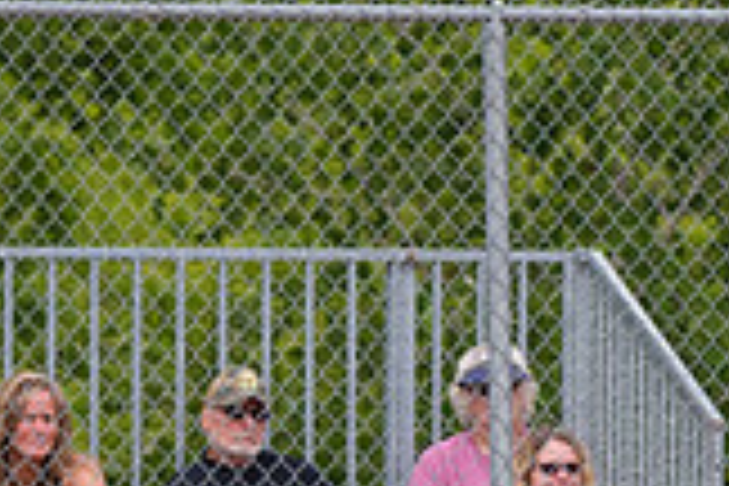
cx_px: 338
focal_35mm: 1047
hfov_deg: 2.0
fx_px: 21200
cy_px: 711
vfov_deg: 1.3
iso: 320
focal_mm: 195
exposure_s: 1/1600
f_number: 5.6
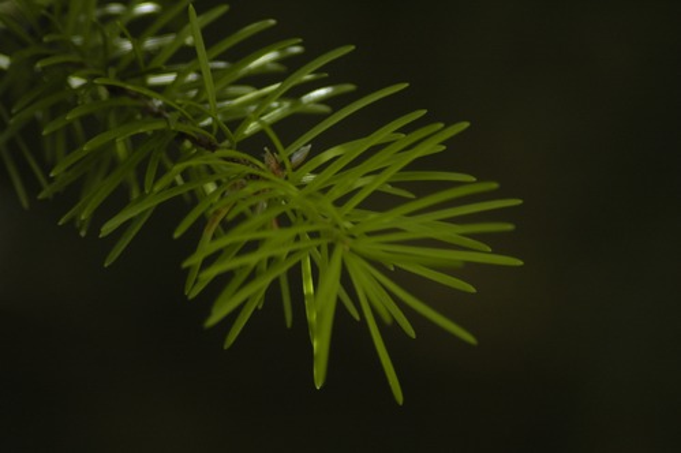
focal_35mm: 450
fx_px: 8507
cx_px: 340
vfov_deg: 3.1
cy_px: 226
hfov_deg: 4.6
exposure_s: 1/320
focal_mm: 300
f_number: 5.6
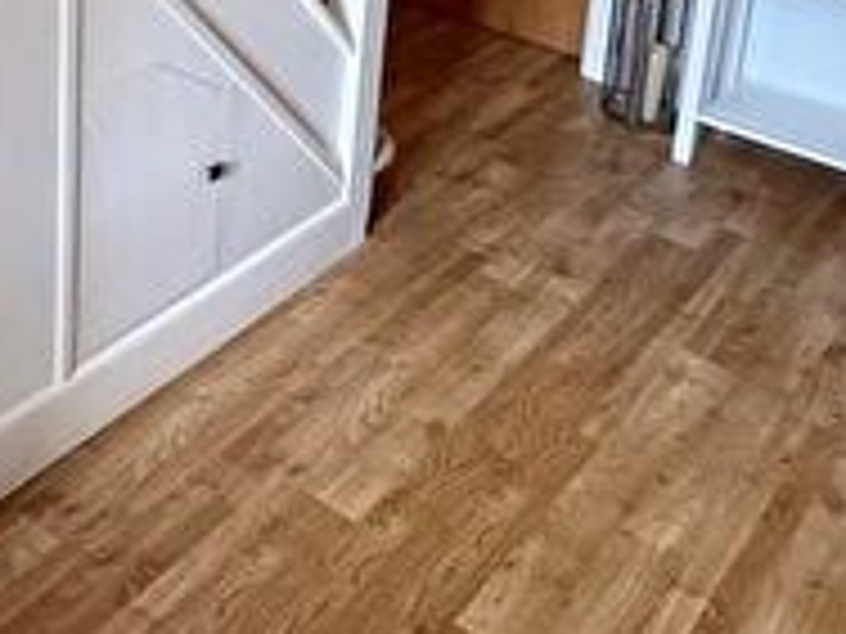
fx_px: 1271
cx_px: 68
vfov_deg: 24.8
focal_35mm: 52
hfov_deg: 34.5
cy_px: -160
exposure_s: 1/70
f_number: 2.2
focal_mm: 2.22
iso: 320
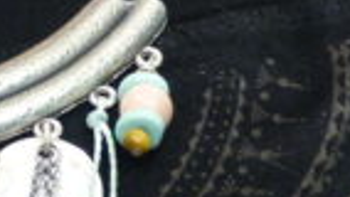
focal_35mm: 257
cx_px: -64
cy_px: 135
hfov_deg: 8.3
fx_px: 2386
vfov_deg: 4.7
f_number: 2.8
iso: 400
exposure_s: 1/15
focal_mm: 10.1
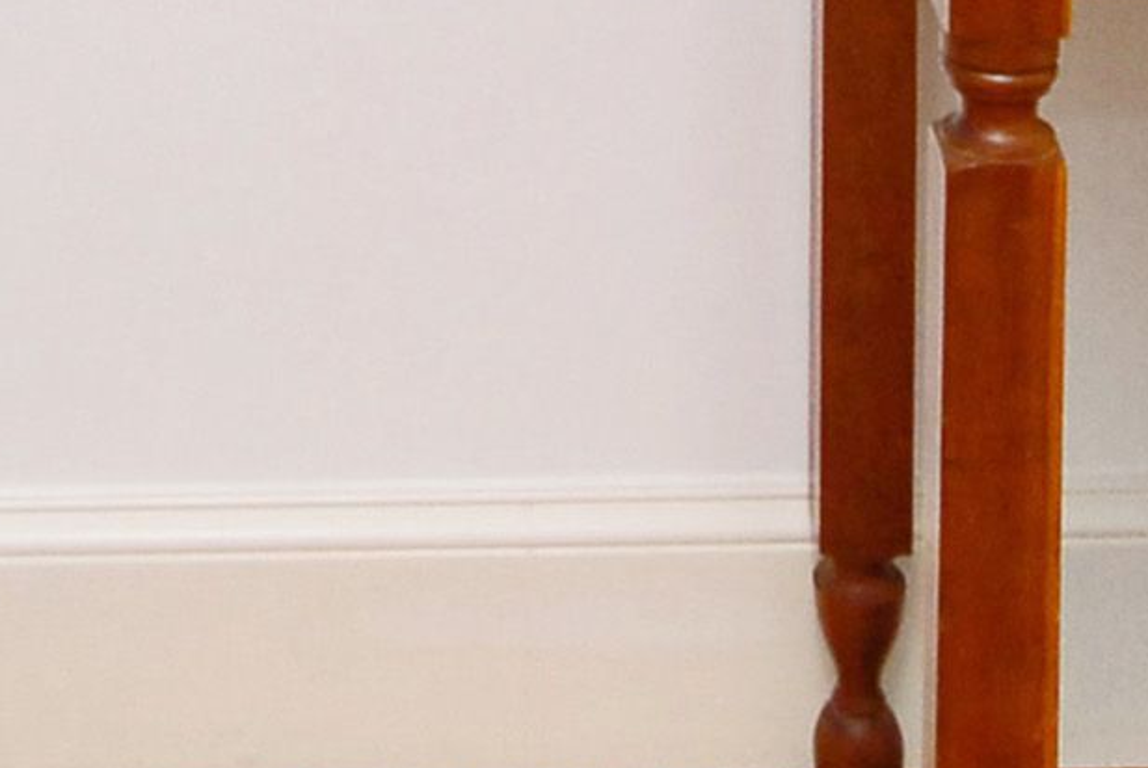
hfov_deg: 21.5
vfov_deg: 12.2
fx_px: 3001
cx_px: 294
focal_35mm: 94
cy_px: -972
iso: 500
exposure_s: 1/25
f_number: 5
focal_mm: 10
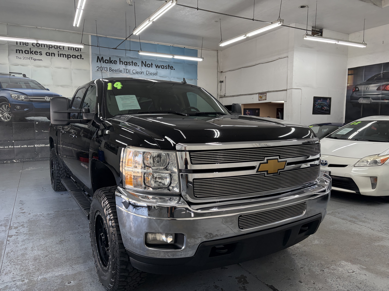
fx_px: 292
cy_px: 146
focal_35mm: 26
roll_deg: -0.6
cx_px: 194
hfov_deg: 67.3
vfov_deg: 53.1
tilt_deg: -5.5
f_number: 1.6
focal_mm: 5.96
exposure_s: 1/142
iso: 125
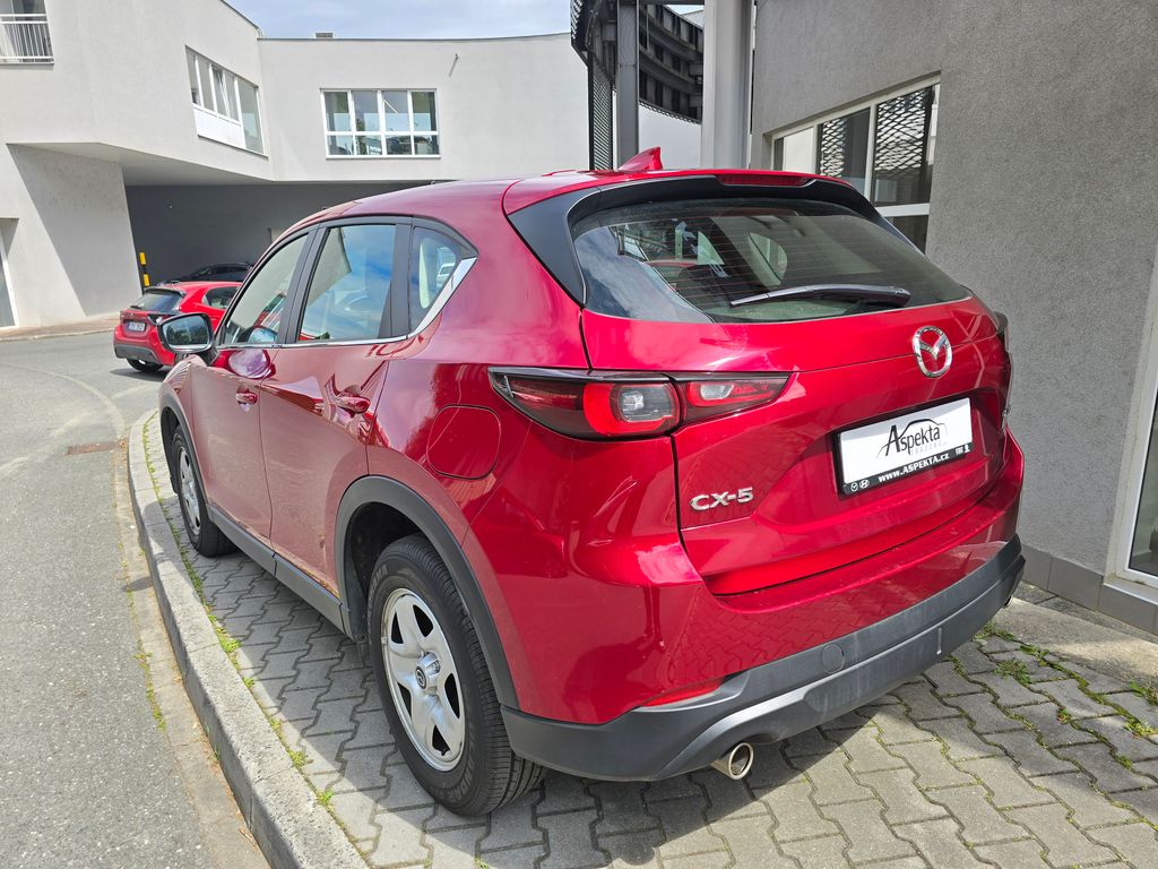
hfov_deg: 73.9
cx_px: 579
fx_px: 769
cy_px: 434
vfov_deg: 58.9
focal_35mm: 23
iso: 12
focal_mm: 6.3
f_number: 1.7
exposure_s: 1/418
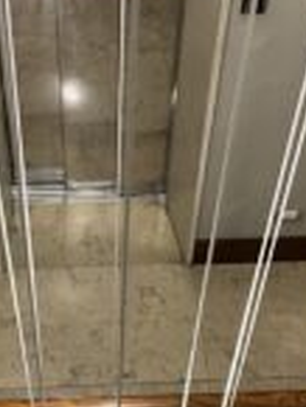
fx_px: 894
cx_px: 117
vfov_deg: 25.5
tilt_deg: -54.2
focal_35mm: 76
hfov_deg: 19.4
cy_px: 278
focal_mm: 3
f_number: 1.8
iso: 250
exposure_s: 1/25
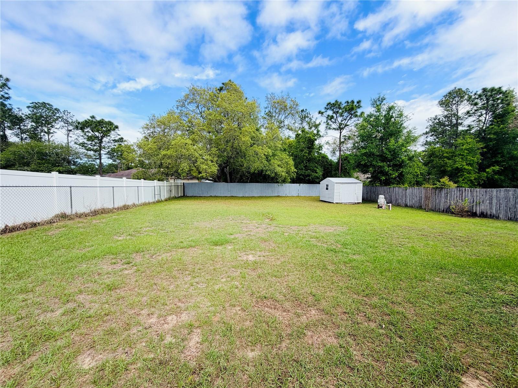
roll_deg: +0.7
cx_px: 259
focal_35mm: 14
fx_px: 209
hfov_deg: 102.1
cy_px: 194
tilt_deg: -4.4
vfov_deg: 85.7
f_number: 2.2
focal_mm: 2.22
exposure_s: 1/770
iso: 32
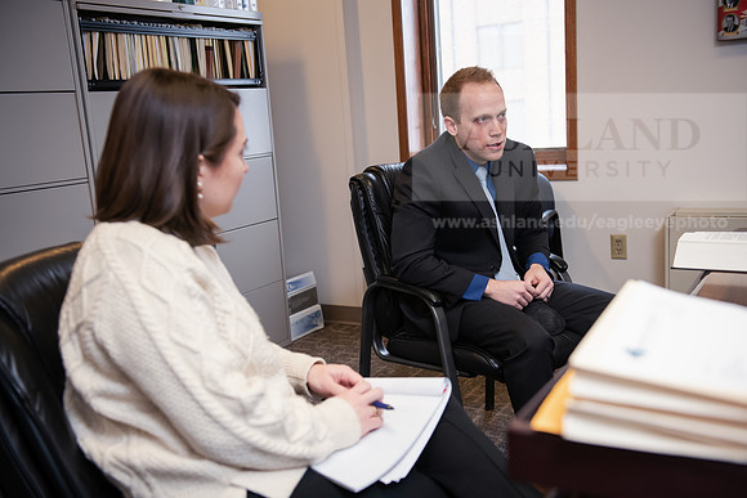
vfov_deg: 35.1
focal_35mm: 38
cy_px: 249
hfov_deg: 50.7
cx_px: 374
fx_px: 789
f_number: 3.5
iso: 1000
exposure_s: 1/125
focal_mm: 38
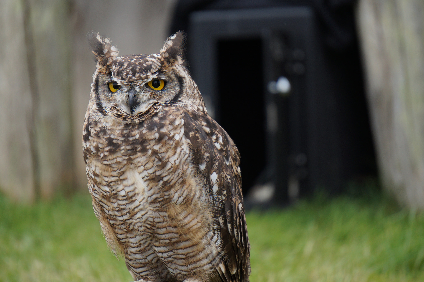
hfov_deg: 6.5
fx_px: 3708
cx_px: 212
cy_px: 141
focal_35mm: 315
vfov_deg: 4.4
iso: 400
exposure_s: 1/400
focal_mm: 210
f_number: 6.3
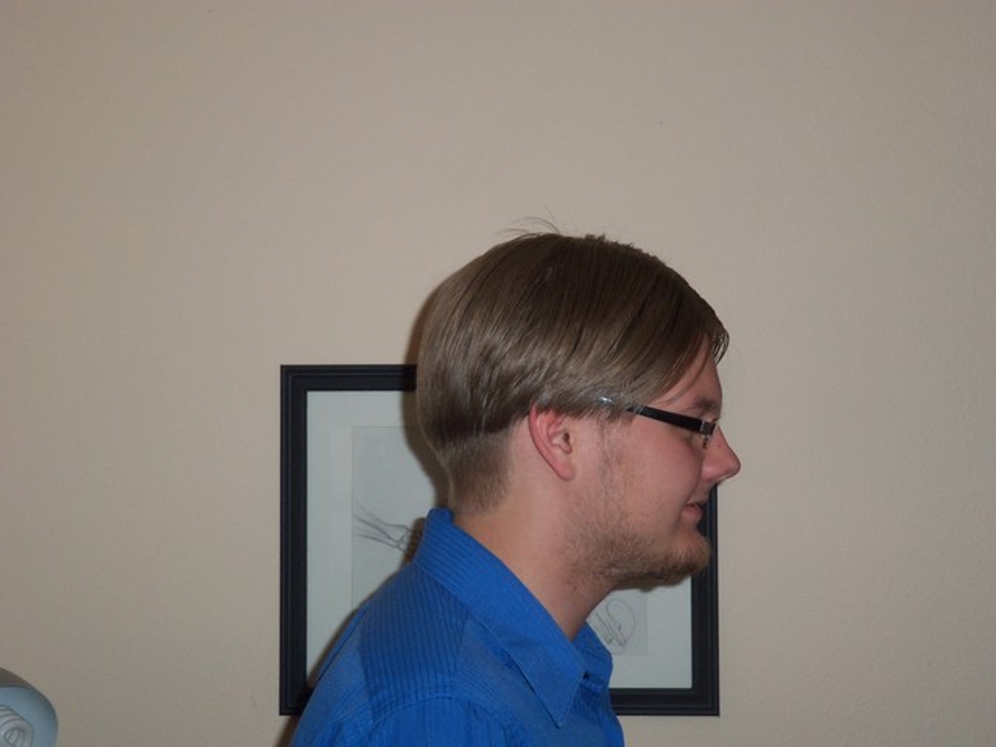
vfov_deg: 23.7
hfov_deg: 31.2
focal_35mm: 62
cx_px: 498
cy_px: 374
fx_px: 1784
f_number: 4.8
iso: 100
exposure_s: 1/60
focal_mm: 10.9
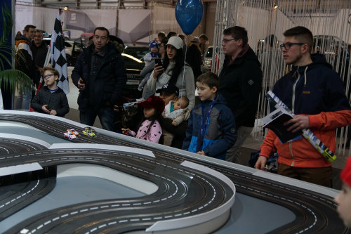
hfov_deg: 43.6
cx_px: 176
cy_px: 117
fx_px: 439
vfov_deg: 29.8
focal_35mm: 45
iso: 400
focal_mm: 30
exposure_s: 1/125
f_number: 2.8
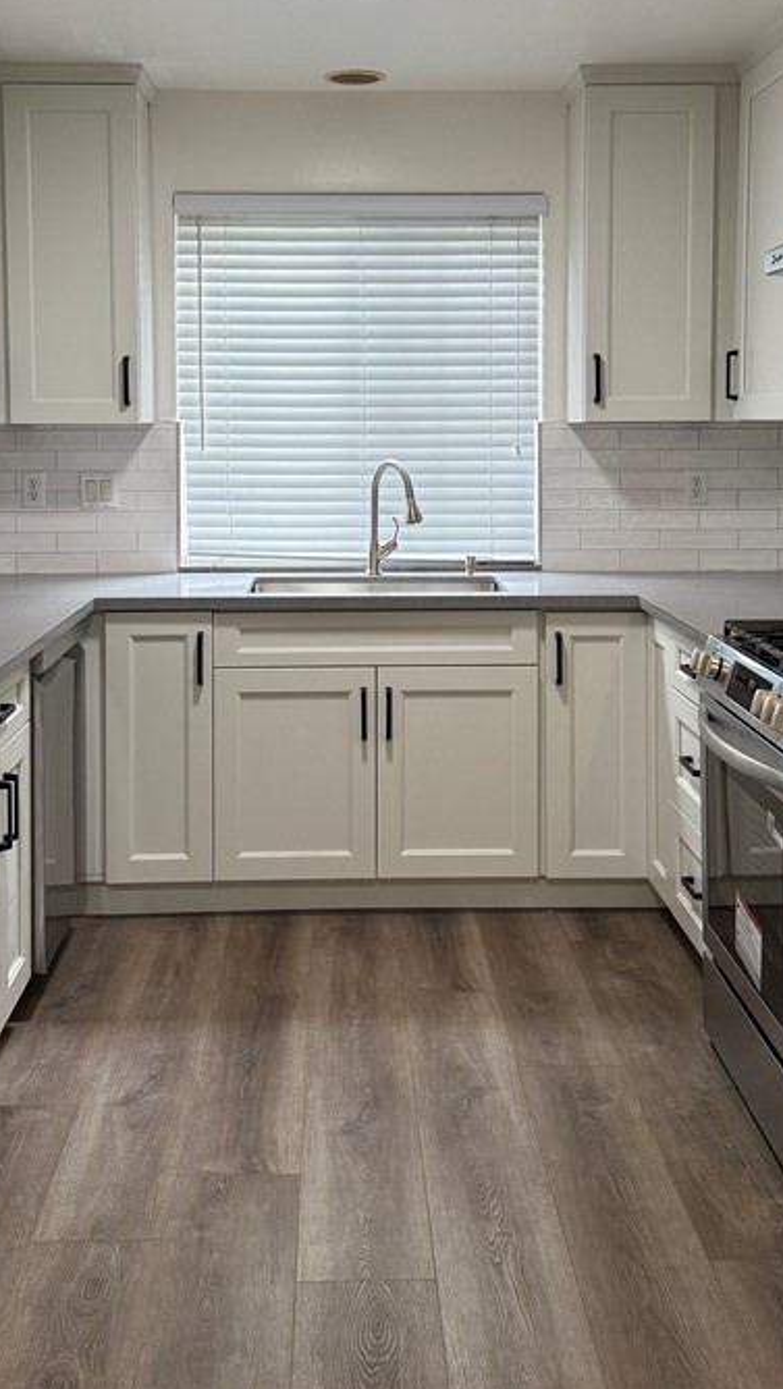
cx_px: 376
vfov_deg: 49.7
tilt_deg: -2.7
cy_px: 484
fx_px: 1474
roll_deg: +0.2
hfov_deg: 29.7
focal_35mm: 40
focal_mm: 6.76
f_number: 1.78
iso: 160
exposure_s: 1/120
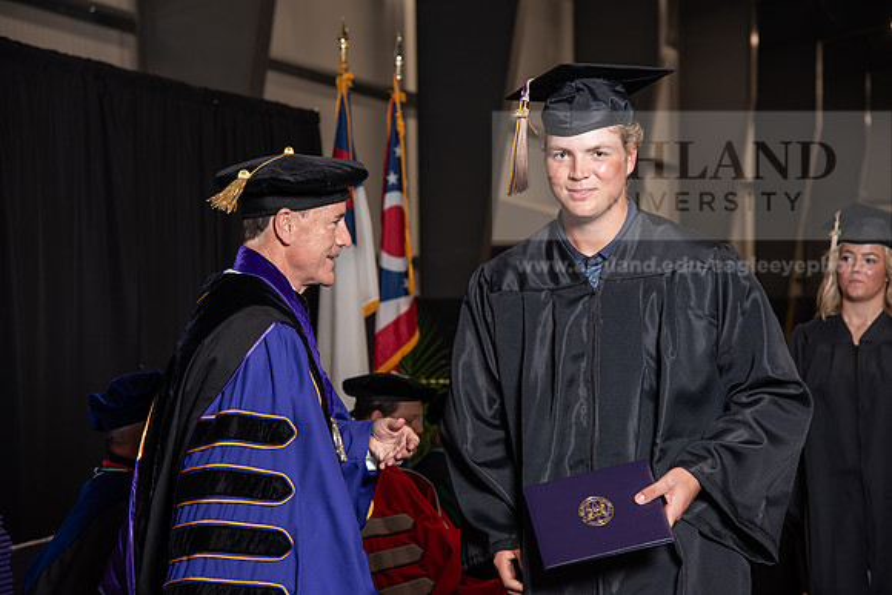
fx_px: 2107
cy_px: 298
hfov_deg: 23.9
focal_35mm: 85
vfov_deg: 16.1
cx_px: 446
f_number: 5
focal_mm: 85
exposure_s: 1/200
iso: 1000
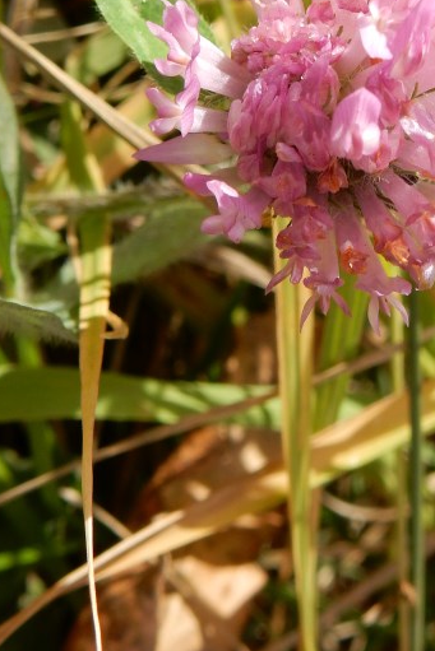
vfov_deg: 26.1
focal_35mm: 75
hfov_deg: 18.0
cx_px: 374
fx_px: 1358
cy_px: 62
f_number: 4
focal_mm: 6.4
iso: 125
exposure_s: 1/200
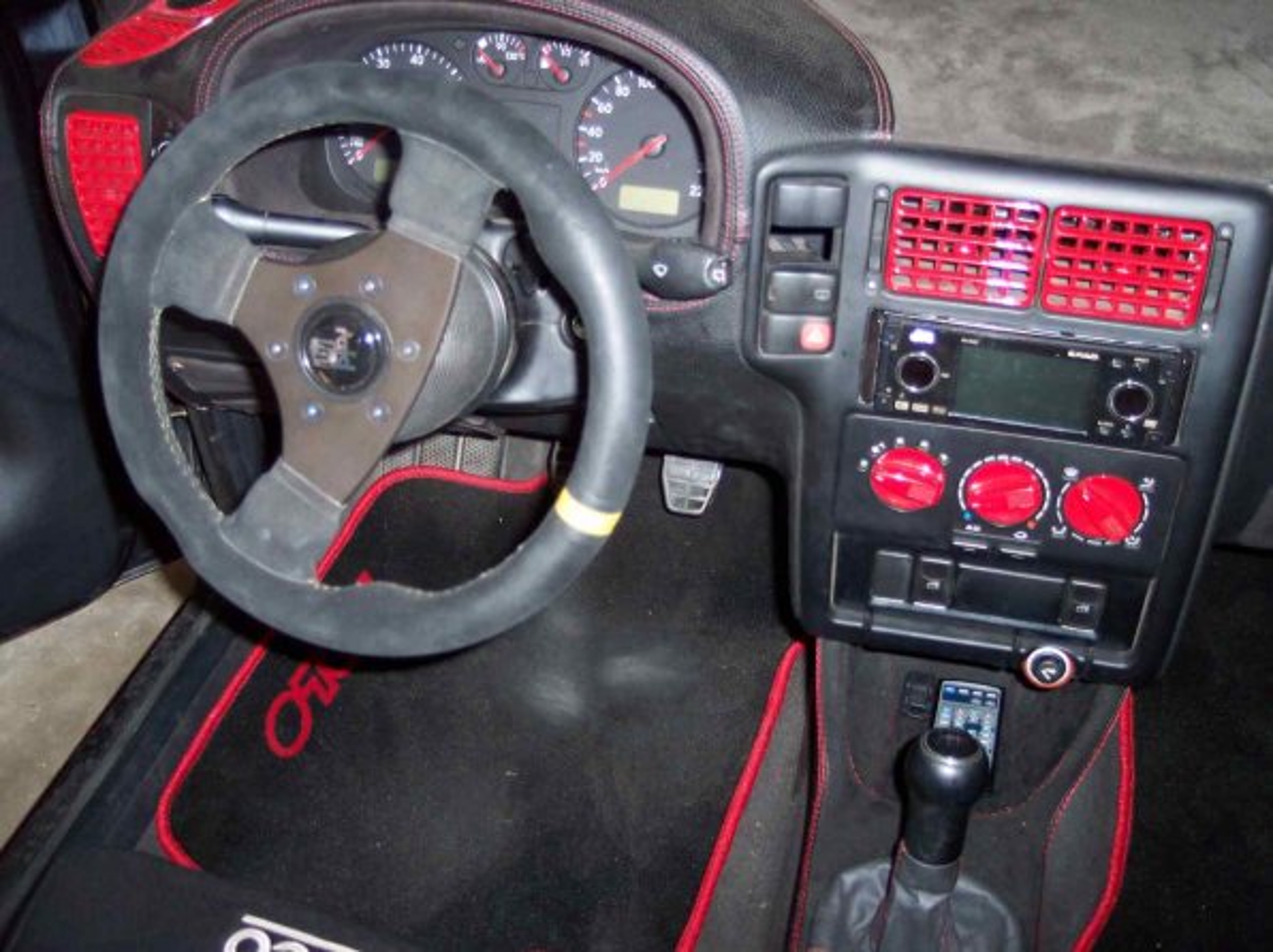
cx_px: 636
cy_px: 476
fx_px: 1396
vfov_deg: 37.7
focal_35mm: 38
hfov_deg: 49.0
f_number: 2.8
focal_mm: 8
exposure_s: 1/30
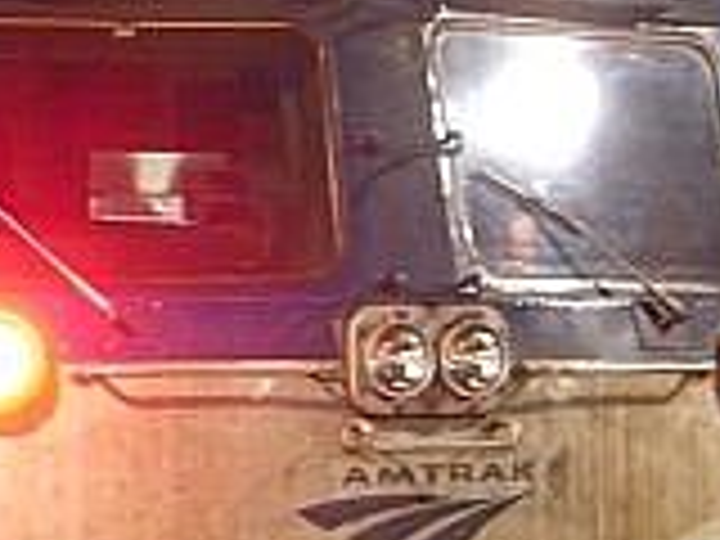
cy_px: 266
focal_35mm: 174
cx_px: 47
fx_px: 3619
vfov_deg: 8.5
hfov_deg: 11.3
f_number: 3.3
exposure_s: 1
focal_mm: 6.3
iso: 100
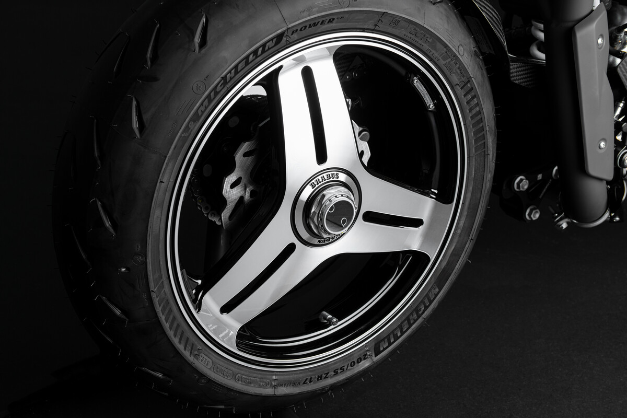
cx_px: 314
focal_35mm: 55
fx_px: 958
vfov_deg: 24.6
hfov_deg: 36.2
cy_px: 209
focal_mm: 55
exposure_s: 1/160
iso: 400
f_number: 8
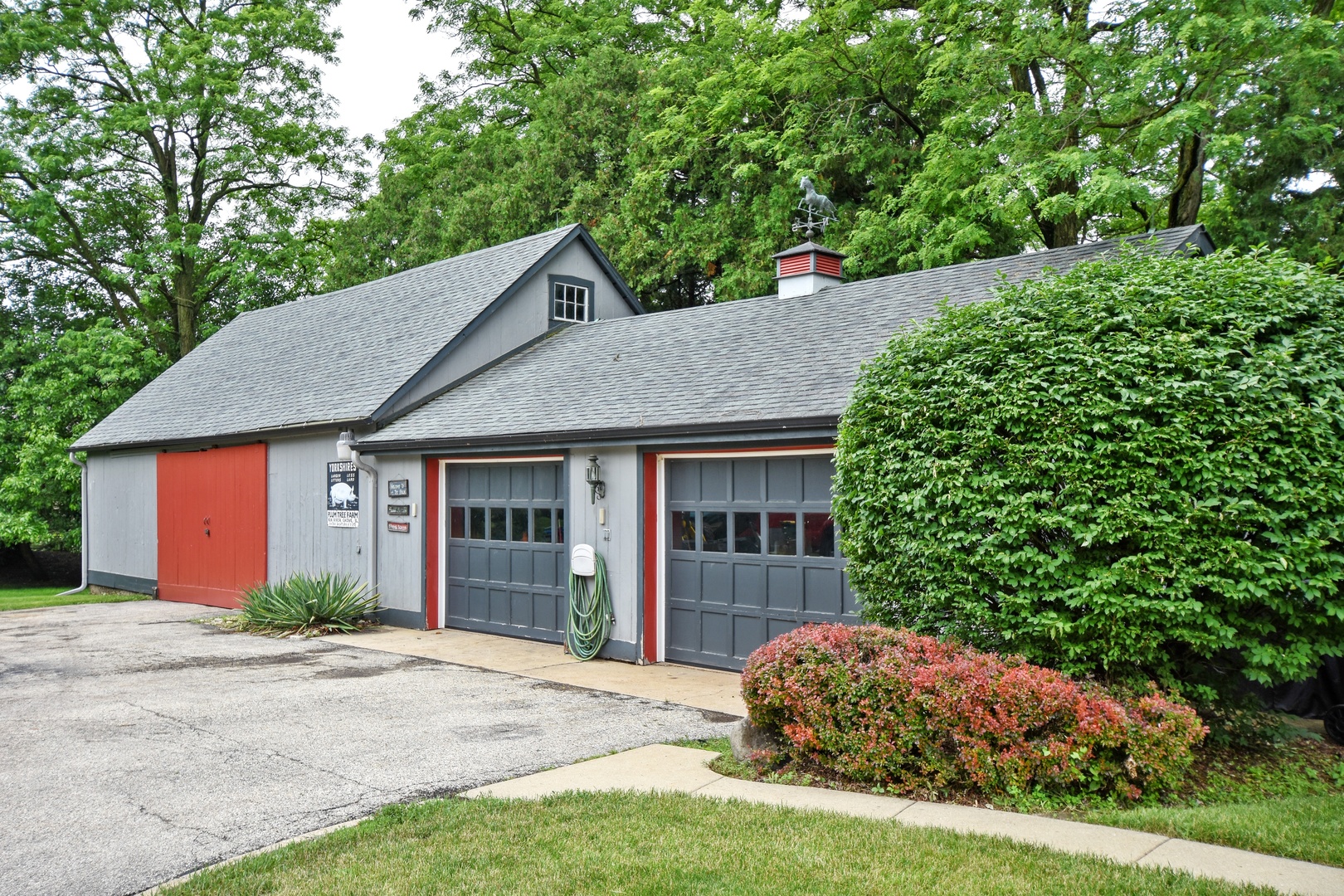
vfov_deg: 43.6
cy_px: 448
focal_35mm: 30
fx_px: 1120
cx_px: 672
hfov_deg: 61.9
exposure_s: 1/125
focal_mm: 20
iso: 200
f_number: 8
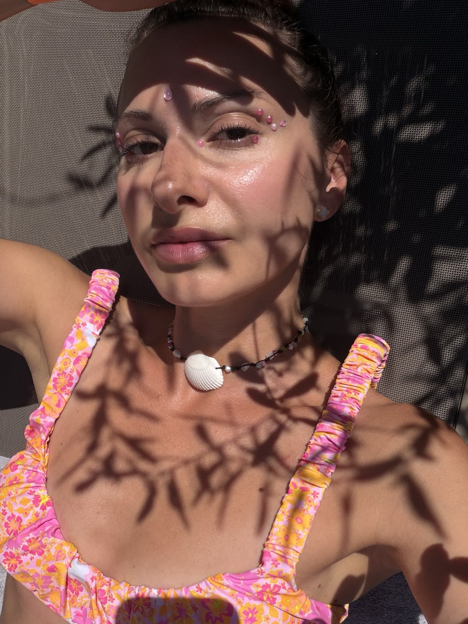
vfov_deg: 60.0
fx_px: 541
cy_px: 312
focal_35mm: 30
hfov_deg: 46.8
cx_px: 234
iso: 32
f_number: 1.9
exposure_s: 1/3021
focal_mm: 2.71
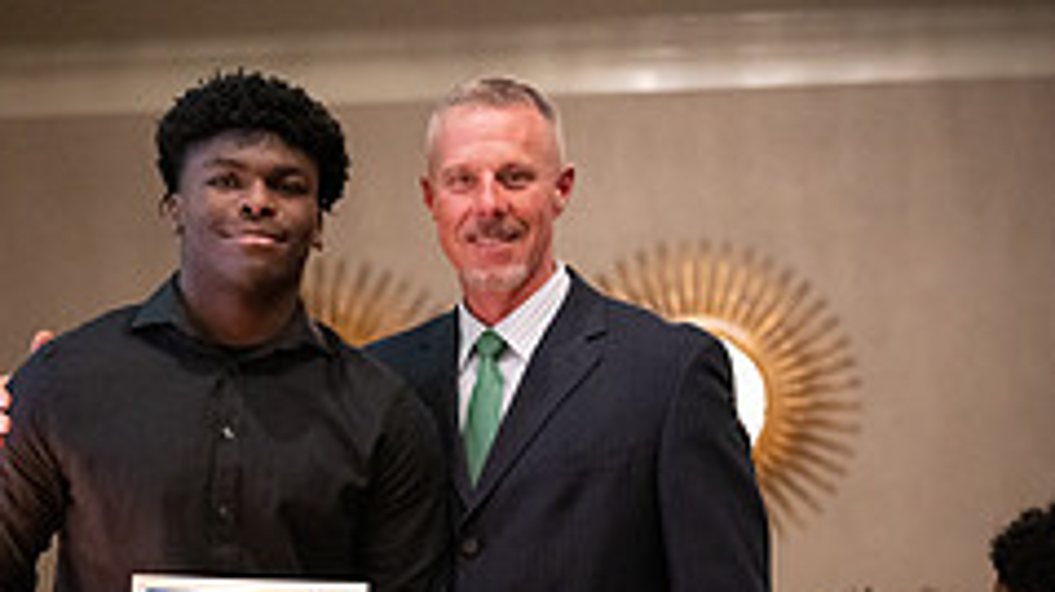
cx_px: 406
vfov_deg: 8.7
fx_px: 3857
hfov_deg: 15.6
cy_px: 689
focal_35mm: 138
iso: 12800
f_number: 2.8
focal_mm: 70
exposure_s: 1/320
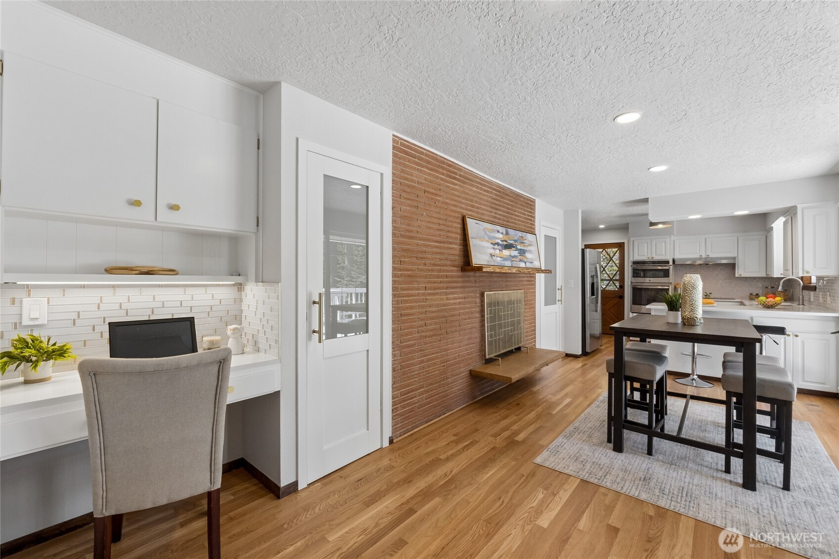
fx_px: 350
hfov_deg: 100.4
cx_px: 420
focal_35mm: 15
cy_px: 280
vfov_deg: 77.3
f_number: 9
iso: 250
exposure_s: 1/15
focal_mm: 10
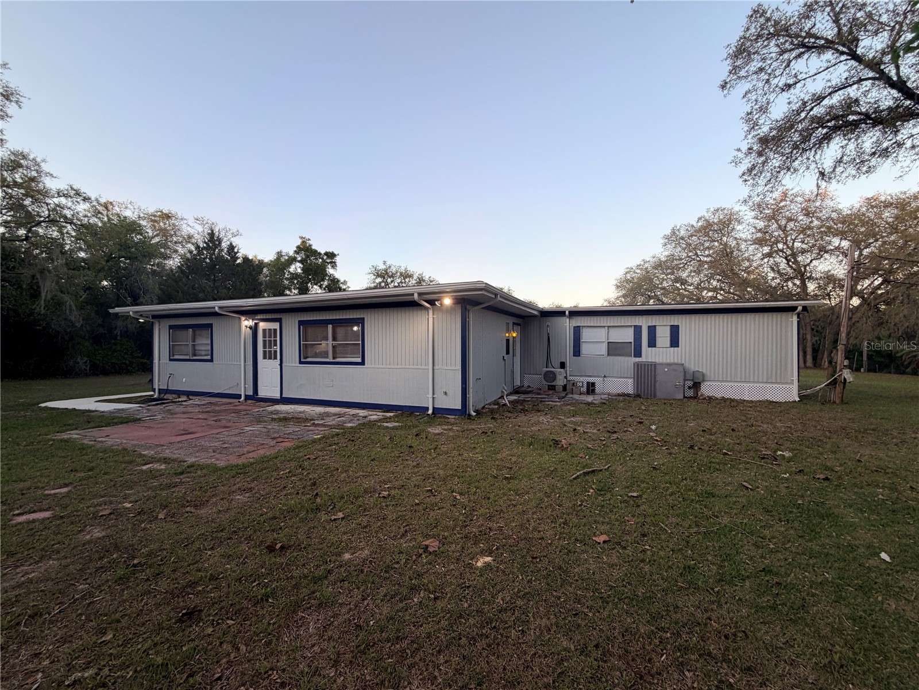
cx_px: 460
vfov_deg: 85.7
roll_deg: +0.8
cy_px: 345
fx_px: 372
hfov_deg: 102.1
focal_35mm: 14
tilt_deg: -0.5
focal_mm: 2.22
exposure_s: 1/148
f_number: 2.2
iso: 40
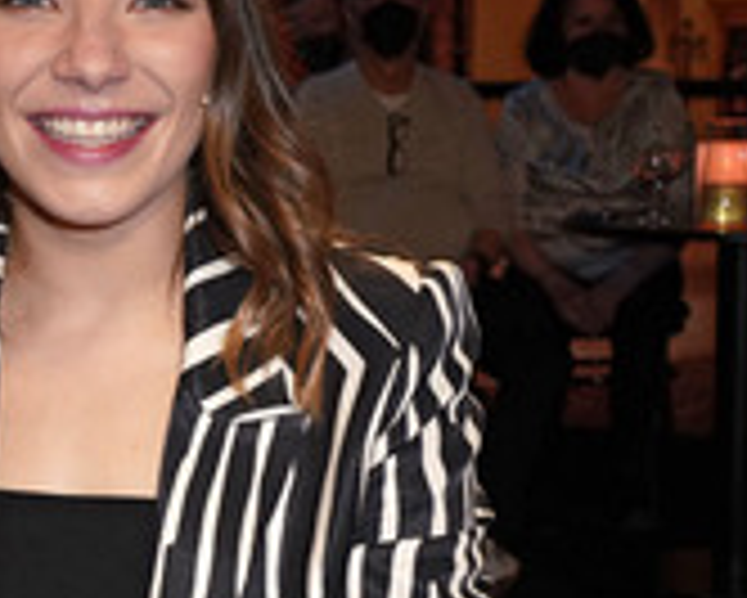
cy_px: 400
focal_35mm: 94
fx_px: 2079
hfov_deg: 20.0
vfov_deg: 16.3
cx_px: 70
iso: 1600
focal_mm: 37
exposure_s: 1/160
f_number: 6.3
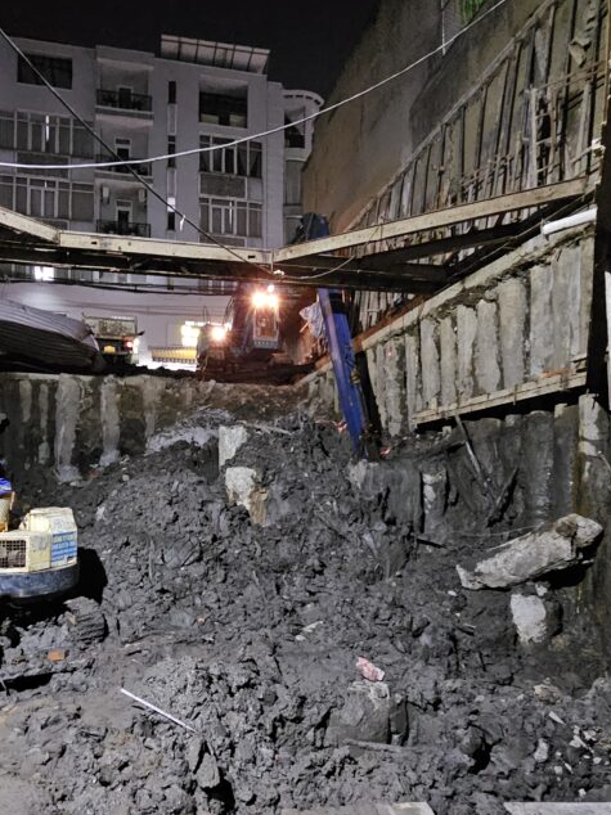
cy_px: 460
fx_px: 495
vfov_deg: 78.6
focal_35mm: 21
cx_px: 226
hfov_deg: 62.5
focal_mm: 2.2
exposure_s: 1/25
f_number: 2.2
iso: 1600
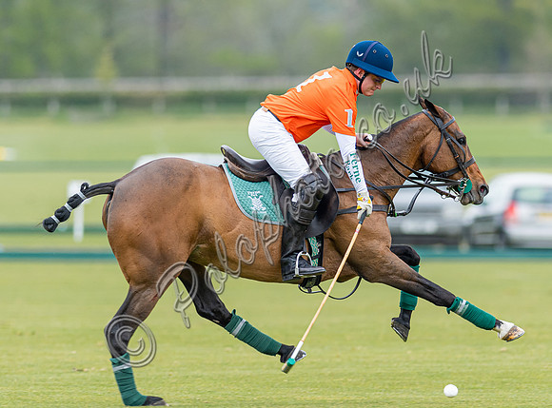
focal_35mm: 586
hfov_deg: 3.4
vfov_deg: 2.5
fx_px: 9297
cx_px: 362
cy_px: 160
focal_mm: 300
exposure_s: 1/1600
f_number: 2.8
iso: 320
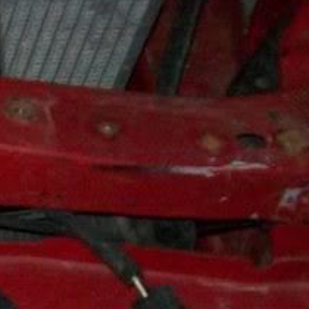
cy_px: 521
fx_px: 1565
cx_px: -381
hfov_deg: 10.1
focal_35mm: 155
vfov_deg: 10.7
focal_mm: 6
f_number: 2.7
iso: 200
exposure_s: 1/125
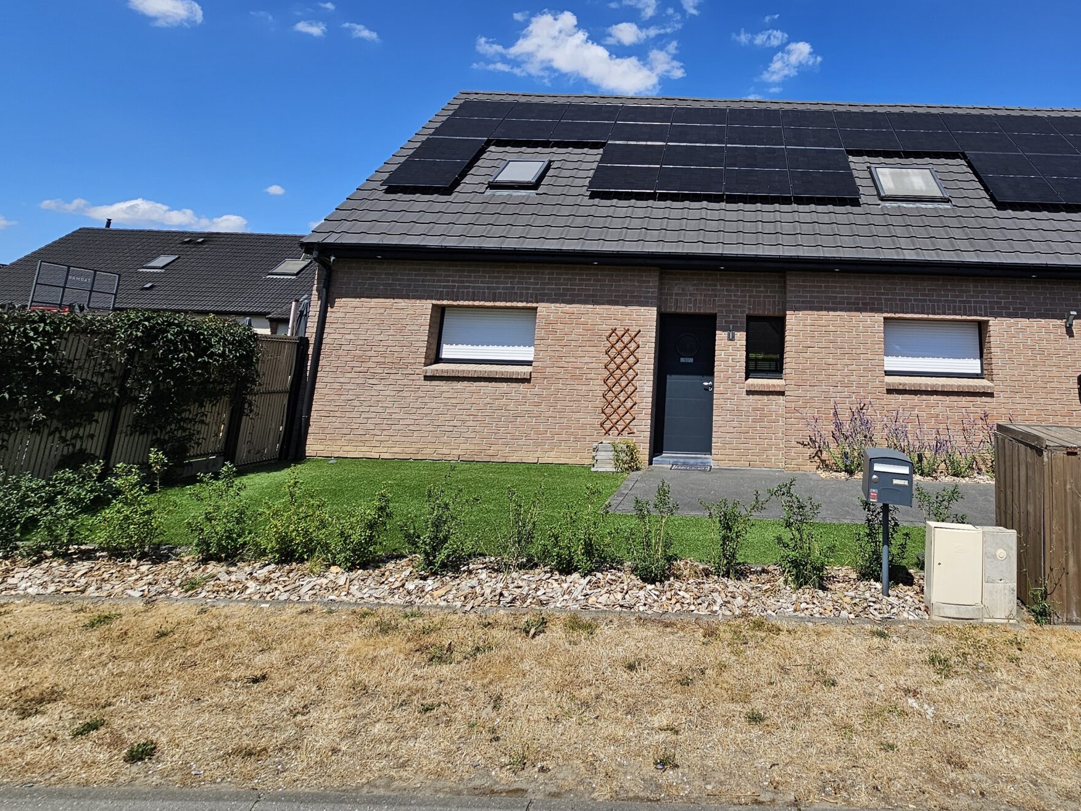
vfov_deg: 65.5
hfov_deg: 81.2
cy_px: 228
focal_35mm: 19
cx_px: 739
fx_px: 593
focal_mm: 2.2
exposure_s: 1/2866
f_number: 2.2
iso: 50
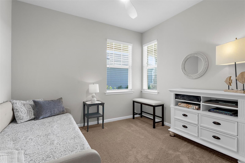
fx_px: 116
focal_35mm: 17
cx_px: 122
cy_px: 82
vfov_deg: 70.4
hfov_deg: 93.3
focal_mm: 17
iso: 400
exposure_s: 1/5
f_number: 8
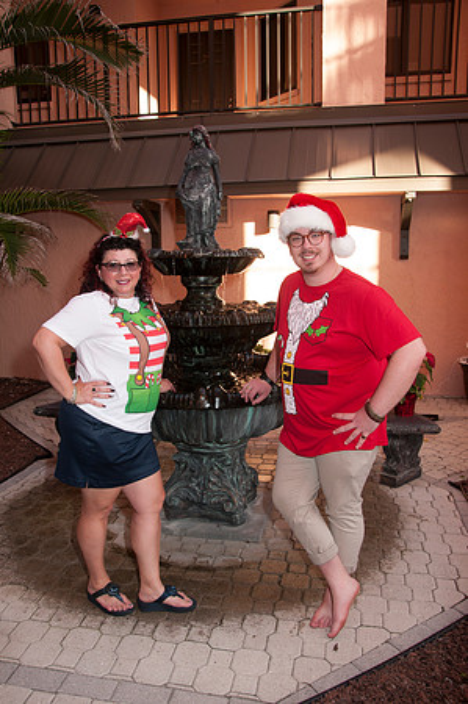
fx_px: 616
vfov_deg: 59.5
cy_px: 352
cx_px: 234
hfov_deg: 41.6
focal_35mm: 32
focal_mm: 21
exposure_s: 1/60
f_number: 5.6
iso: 100
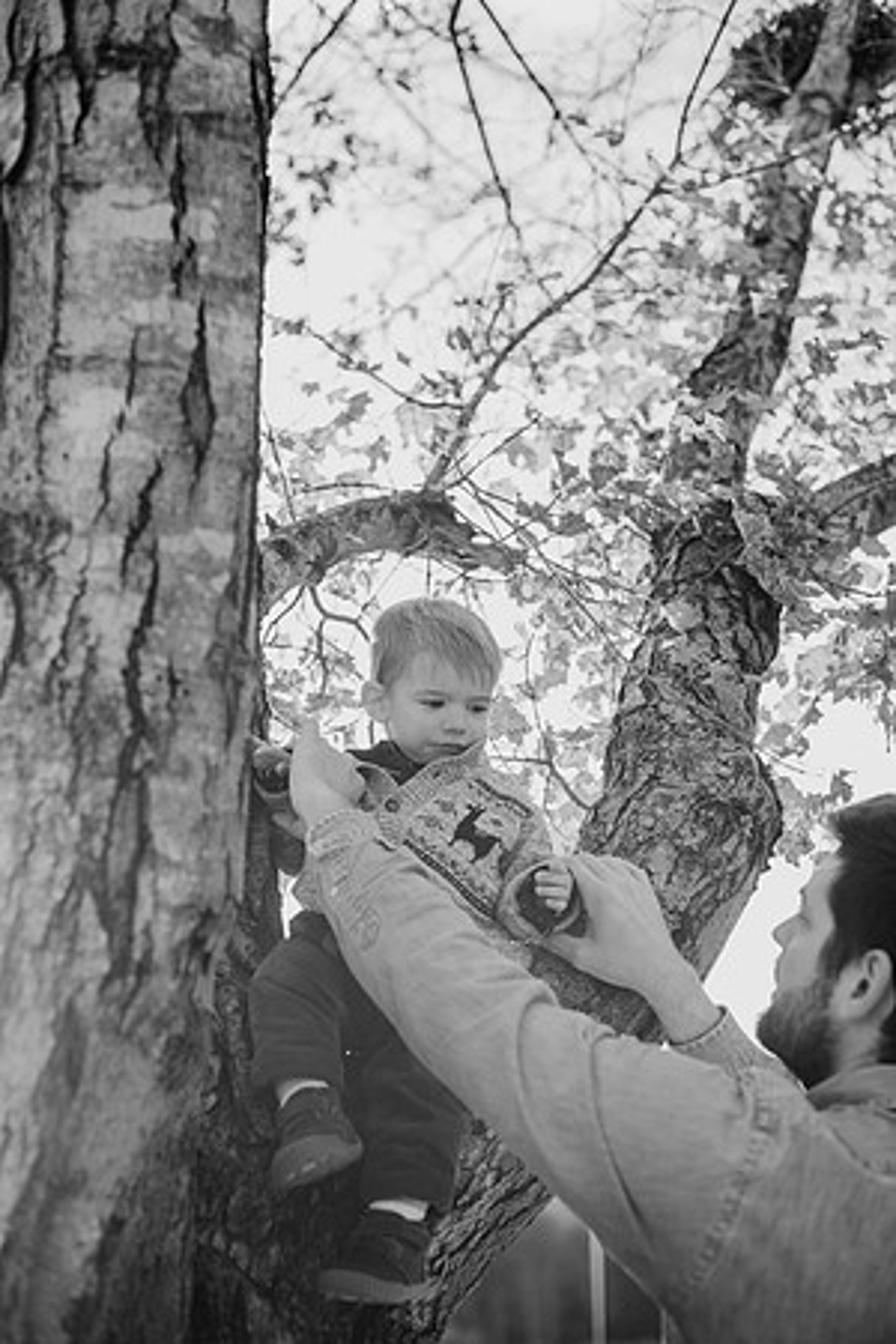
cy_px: 672
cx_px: 448
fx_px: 1867
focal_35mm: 50
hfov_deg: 27.0
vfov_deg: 39.6
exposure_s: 1/1000
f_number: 2.8
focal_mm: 50
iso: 500
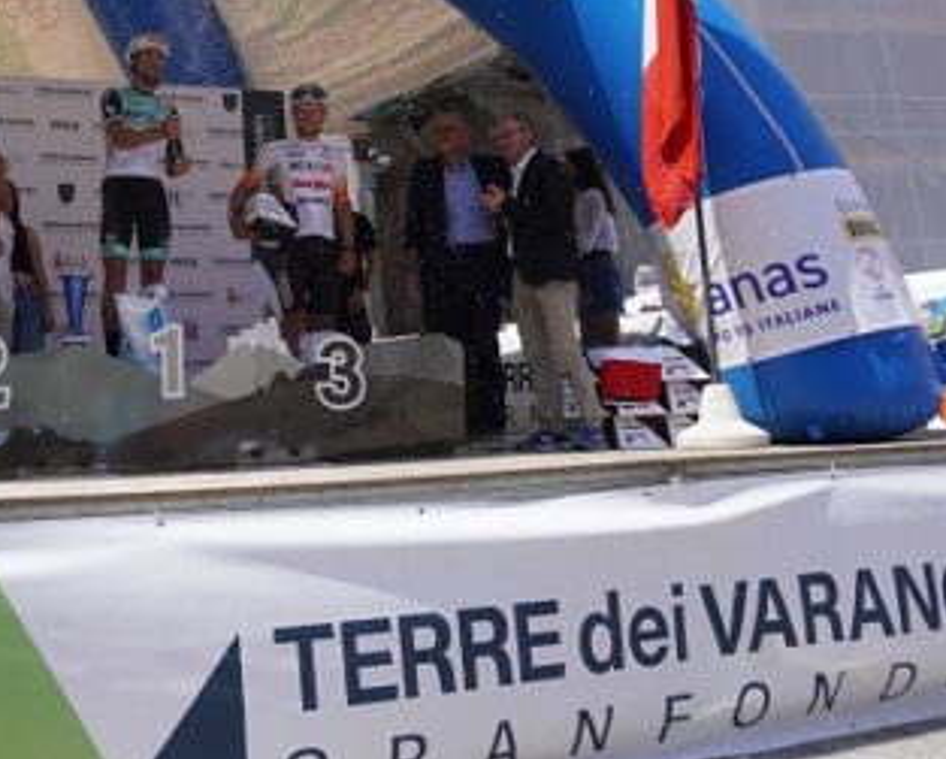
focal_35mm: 46
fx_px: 1289
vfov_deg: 31.8
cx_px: 130
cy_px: 130
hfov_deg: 38.1
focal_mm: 16
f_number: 3.5
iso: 160
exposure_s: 1/1600
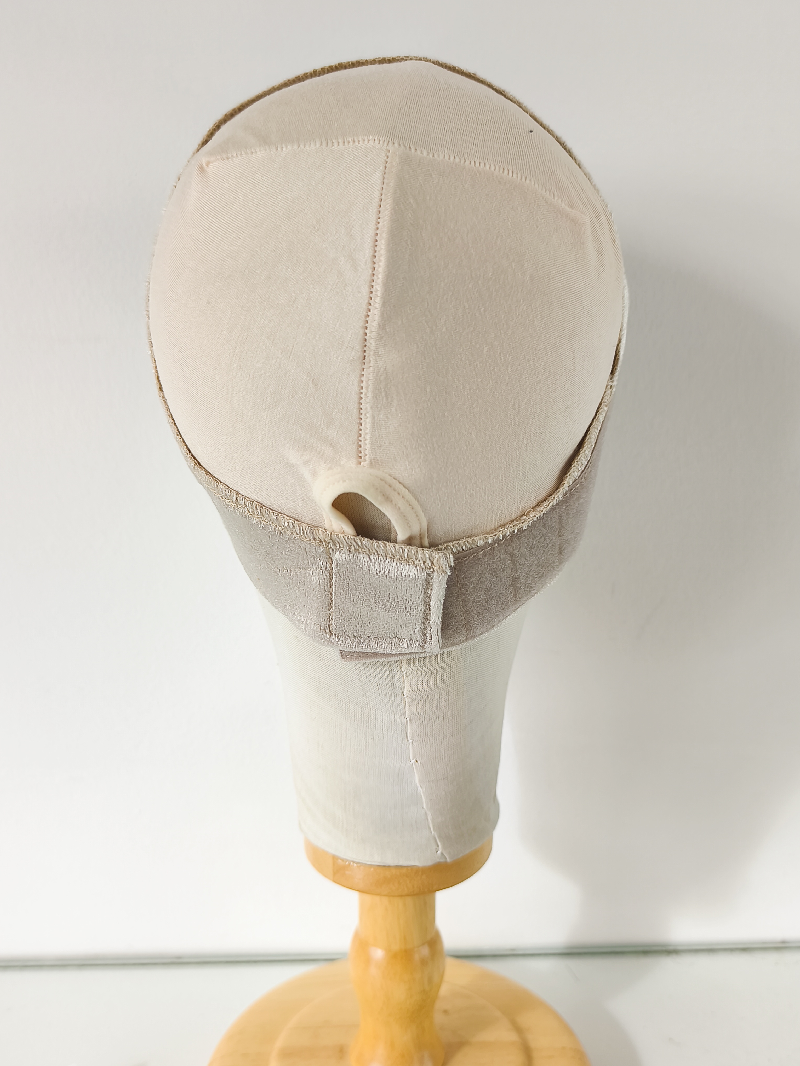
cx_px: 400
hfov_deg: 44.2
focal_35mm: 32
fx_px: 986
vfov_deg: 56.8
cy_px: 533
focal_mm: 6.14
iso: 50
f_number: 1.65
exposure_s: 1/200
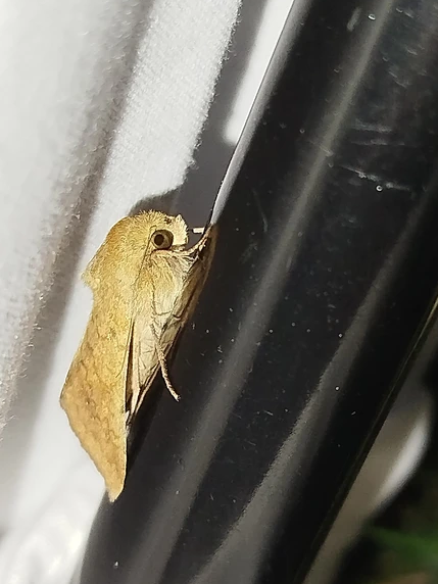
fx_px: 1586
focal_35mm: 94
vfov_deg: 20.9
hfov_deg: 15.7
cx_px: 212
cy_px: 312
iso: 100
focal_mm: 5.31
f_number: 1.7
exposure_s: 1/33
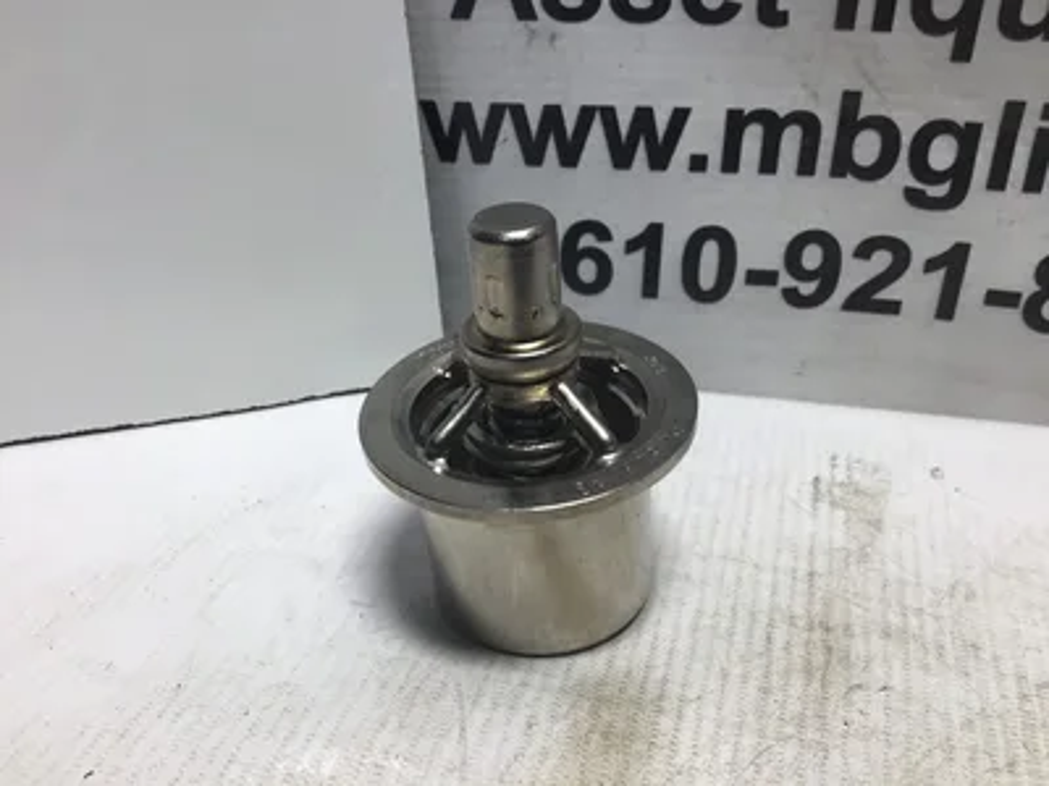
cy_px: 393
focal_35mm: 31
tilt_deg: -31.8
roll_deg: -0.2
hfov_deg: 58.4
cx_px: 524
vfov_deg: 45.4
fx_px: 939
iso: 25
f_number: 2.4
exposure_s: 1/126
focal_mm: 3.3
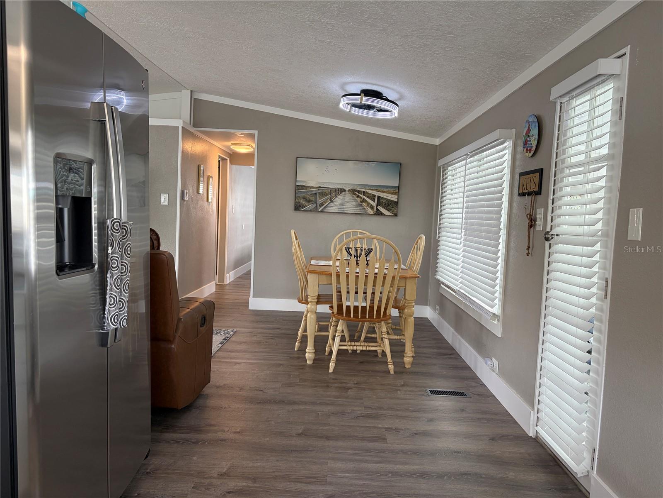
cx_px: 332
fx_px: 498
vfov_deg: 53.1
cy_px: 249
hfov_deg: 67.3
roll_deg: -2.0
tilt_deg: -3.6
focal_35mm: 26
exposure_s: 1/120
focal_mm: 5.96
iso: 80
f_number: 1.6
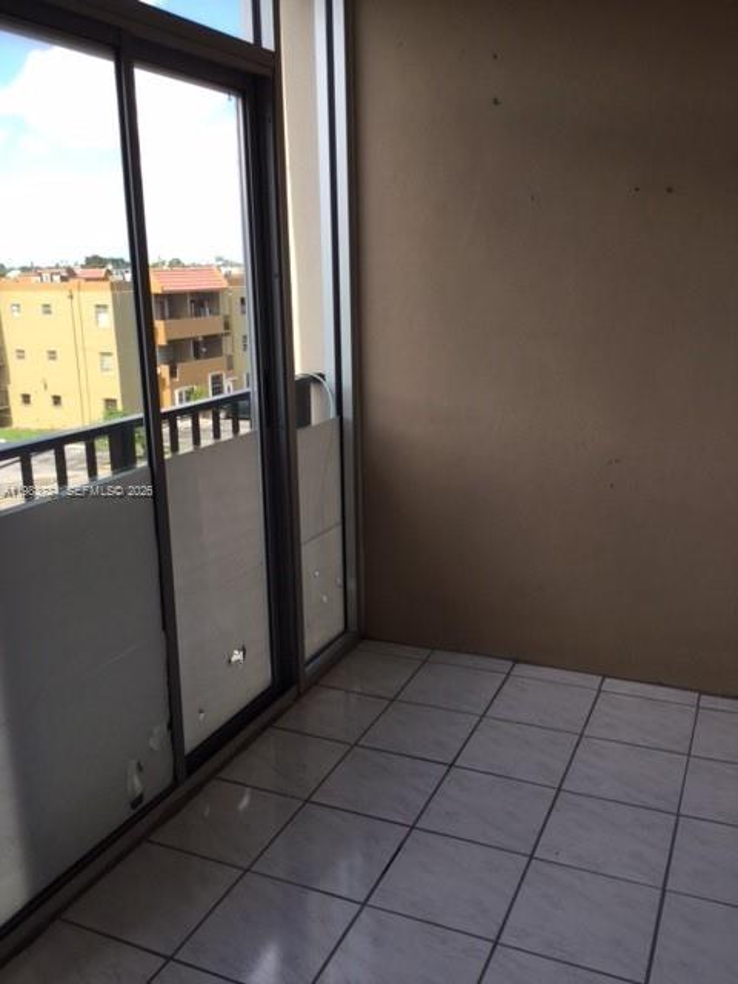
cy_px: 492
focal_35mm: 31
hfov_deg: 45.4
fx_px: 881
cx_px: 369
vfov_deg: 58.4
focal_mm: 3.3
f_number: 2.4
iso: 25
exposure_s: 1/317
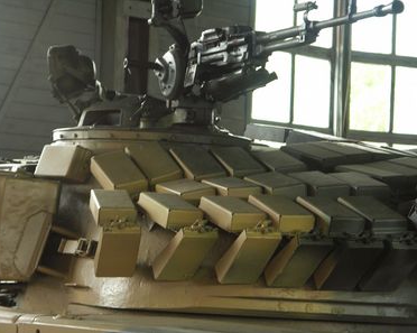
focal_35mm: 147
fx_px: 1813
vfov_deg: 10.5
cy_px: 167
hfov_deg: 13.1
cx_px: 194
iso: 200
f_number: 3.2
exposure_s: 1/6
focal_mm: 36
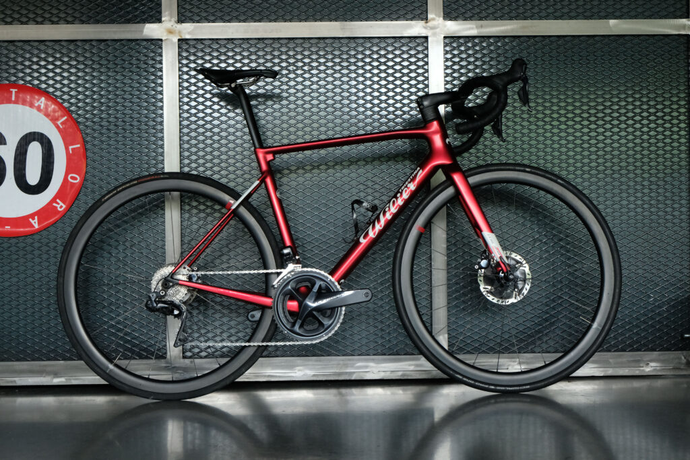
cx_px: 345
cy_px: 230
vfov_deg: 27.5
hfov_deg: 40.3
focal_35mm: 49
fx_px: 939
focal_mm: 32.9
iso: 2000
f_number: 6.4
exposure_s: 1/60
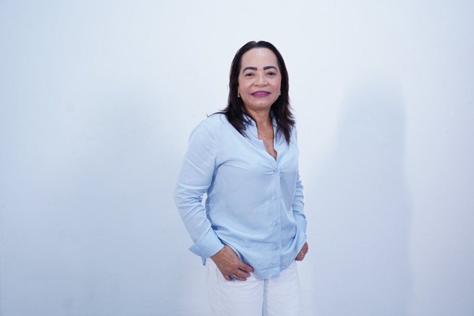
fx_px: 606
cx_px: 237
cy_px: 158
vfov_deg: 29.2
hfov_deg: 42.7
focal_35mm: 46
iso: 1250
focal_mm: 46
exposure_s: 1/125
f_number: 4.5
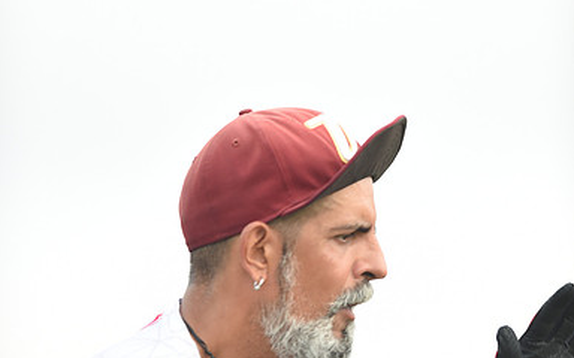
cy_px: 248
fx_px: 9636
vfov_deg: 2.1
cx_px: 287
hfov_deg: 3.4
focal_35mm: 616
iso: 200
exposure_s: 1/800
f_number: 2.8
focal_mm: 400
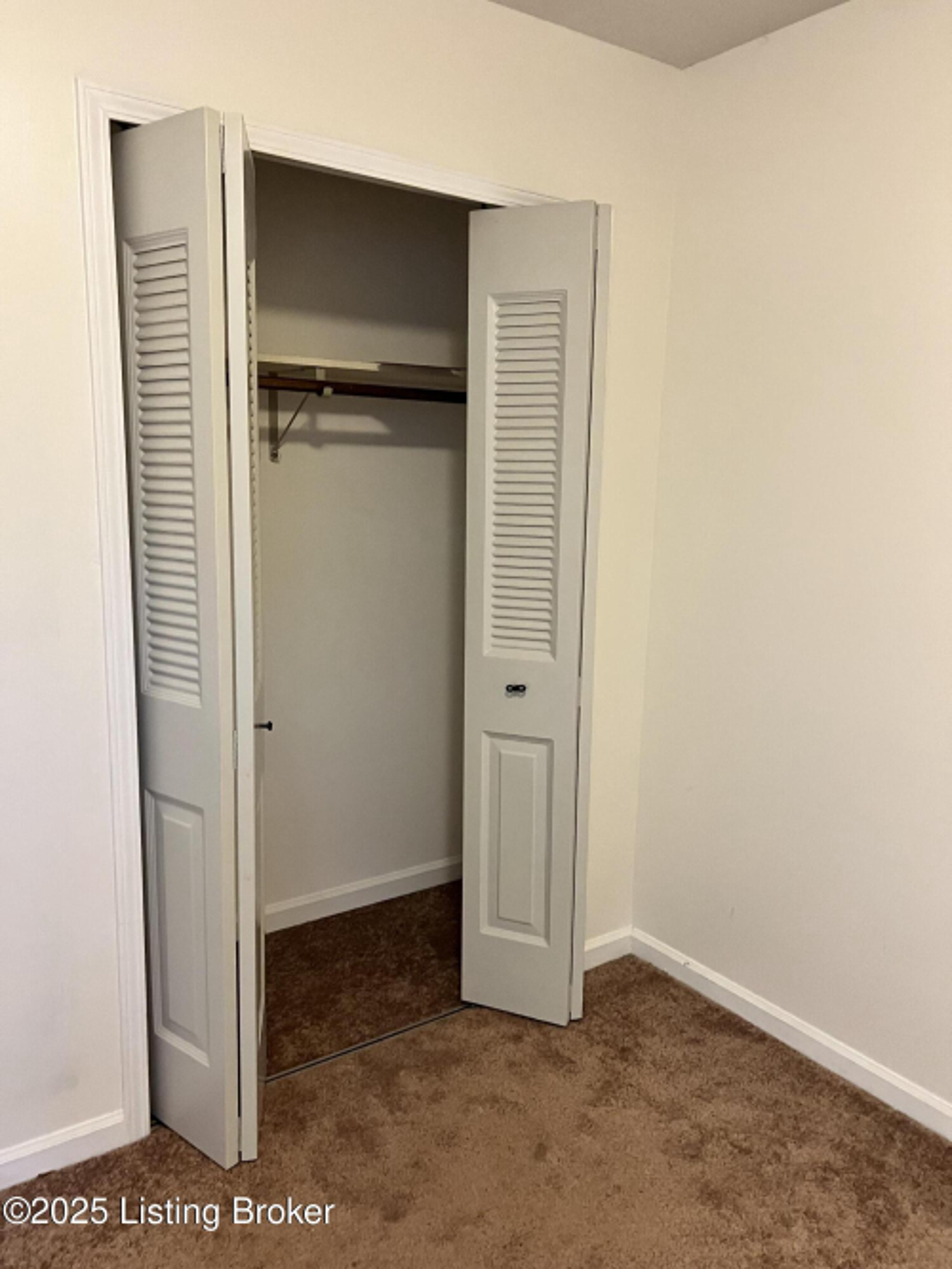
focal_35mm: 26
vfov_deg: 67.3
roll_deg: -0.7
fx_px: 954
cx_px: 476
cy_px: 634
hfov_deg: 53.0
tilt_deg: -10.3
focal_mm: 5.7
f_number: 1.5
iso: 500
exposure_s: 1/60
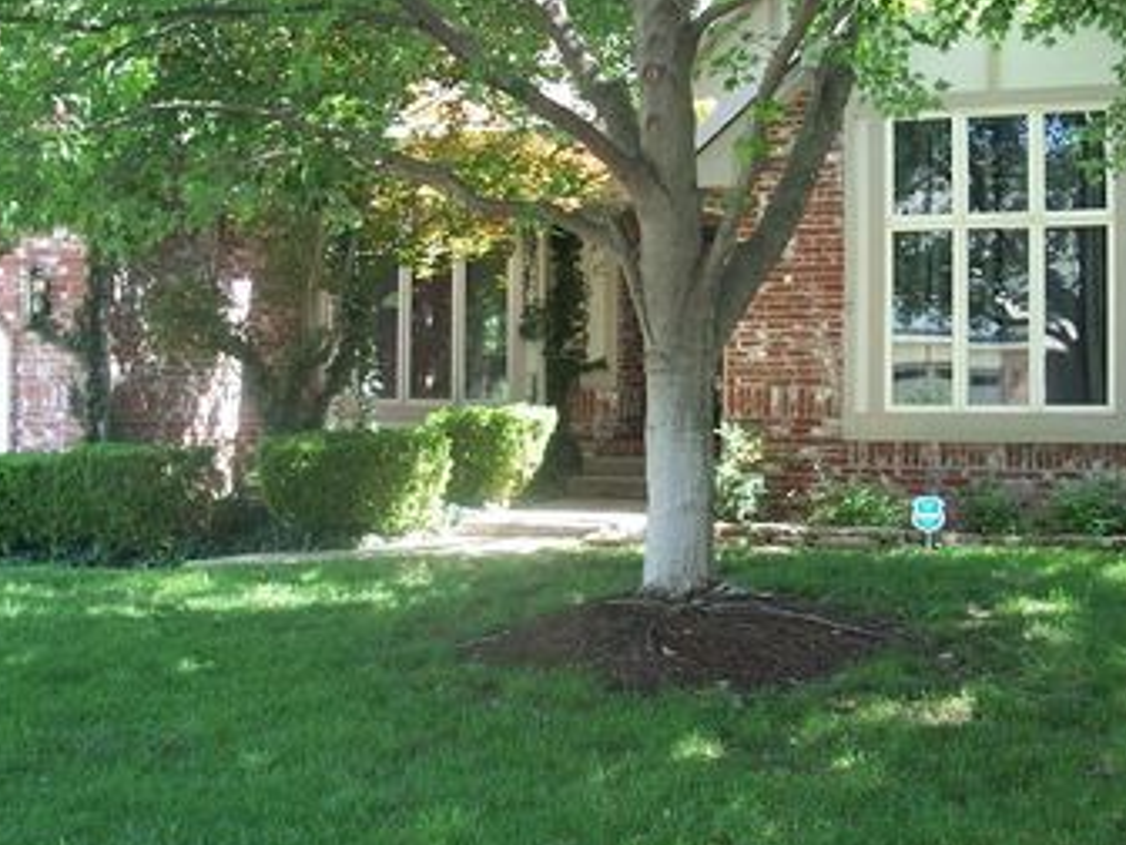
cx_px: 623
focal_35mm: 55
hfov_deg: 34.9
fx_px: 1789
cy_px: 384
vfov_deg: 26.5
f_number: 2.8
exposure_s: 1/80
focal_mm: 7.8
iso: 125
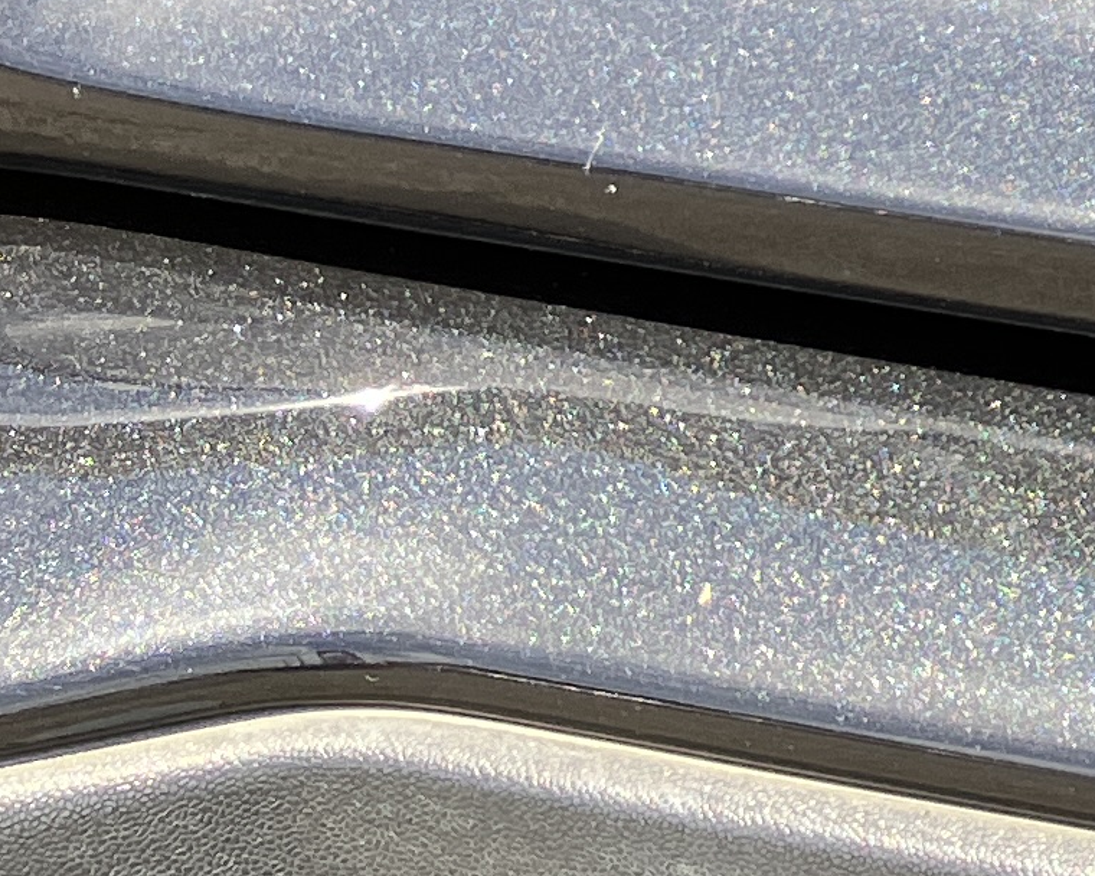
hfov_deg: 10.8
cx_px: 2810
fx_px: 4699
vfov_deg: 10.1
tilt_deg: -16.6
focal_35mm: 145
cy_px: -696
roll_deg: +1.1
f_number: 1.8
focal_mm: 3.99
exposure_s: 1/412
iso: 32
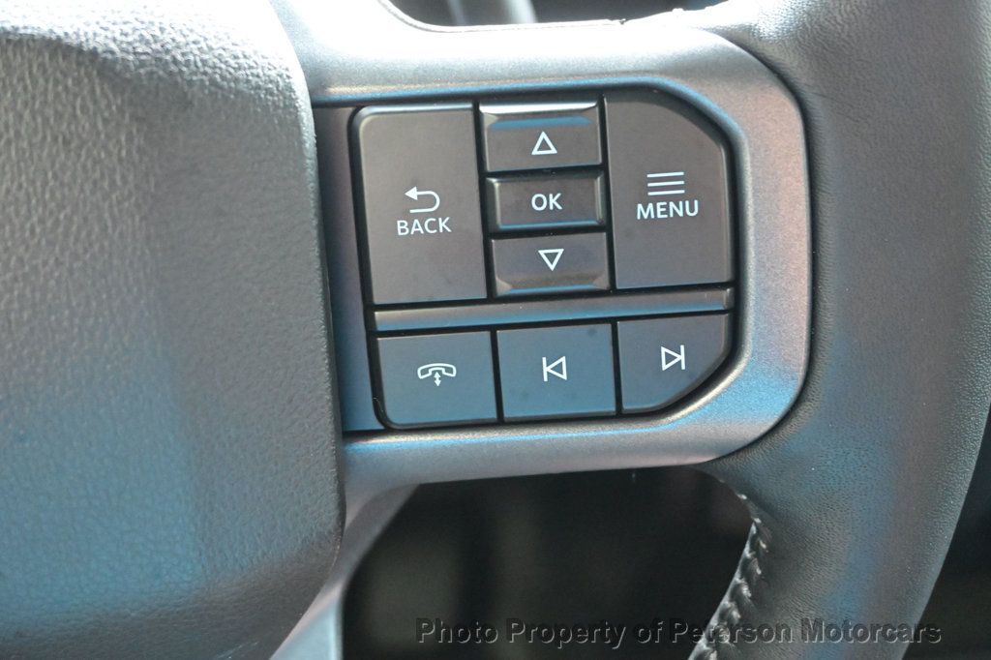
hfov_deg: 46.4
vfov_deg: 31.9
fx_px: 1156
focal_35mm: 42
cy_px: 330
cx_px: 496
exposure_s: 1/50
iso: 7200
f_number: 4.5
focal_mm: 28
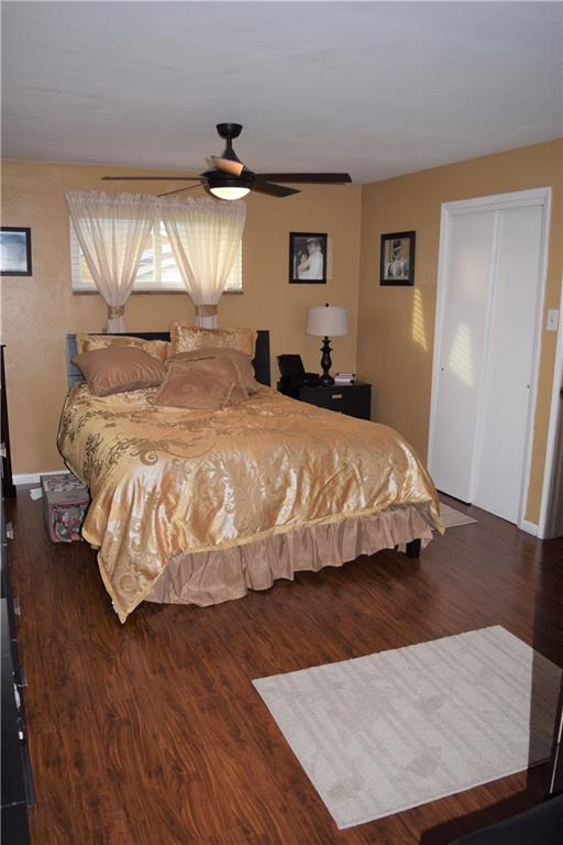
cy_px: 422
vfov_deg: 67.4
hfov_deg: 47.9
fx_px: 633
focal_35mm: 27
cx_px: 282
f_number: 3.5
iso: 100
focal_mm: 18
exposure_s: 1/60
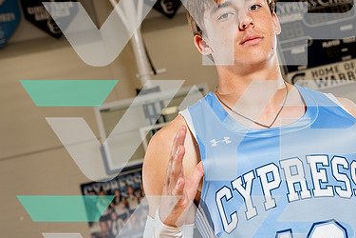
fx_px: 643
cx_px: 261
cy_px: 131
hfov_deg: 30.5
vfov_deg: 20.9
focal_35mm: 65
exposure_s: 1/250
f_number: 5.6
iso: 400
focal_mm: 42
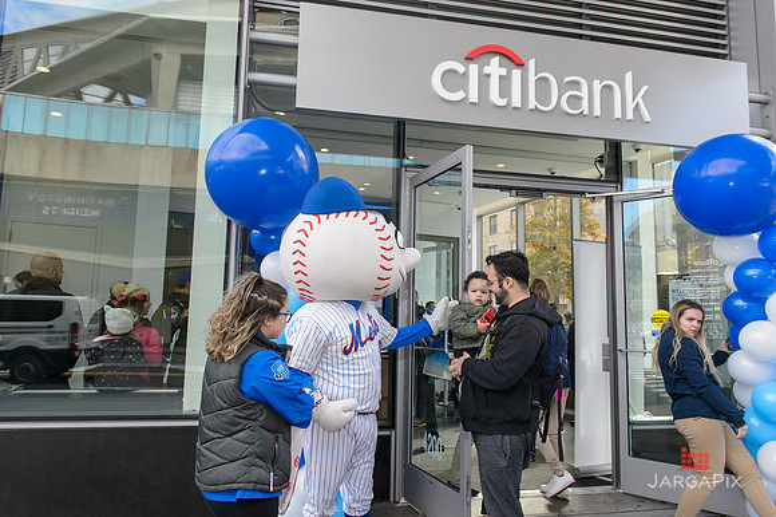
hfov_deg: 69.4
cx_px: 388
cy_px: 258
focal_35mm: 26
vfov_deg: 49.5
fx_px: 560
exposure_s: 1/250
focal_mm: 26
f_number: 4.5
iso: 400
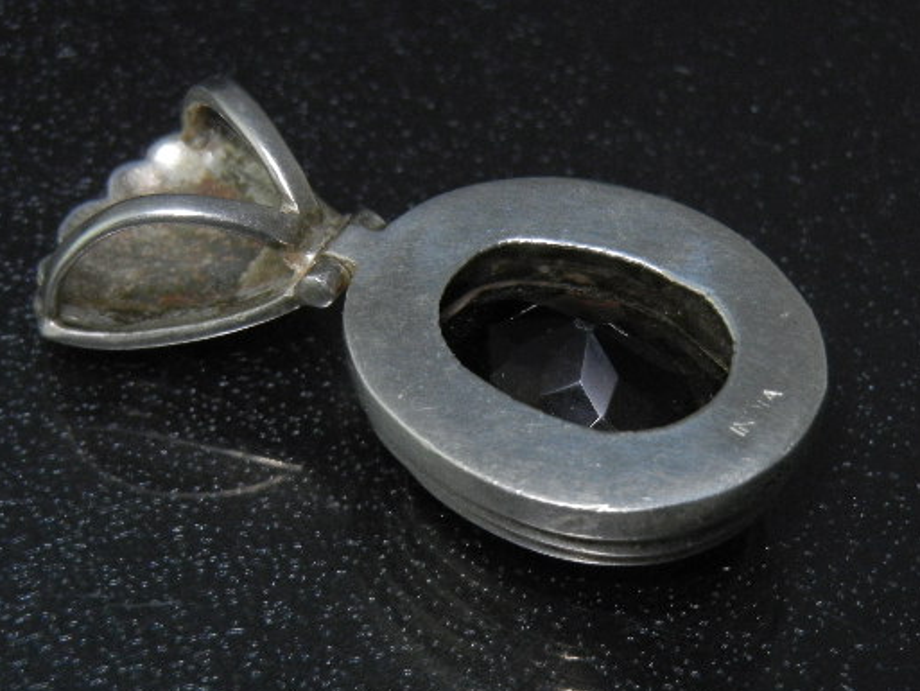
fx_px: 2552
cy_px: 386
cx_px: 513
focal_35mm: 96
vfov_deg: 15.4
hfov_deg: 20.4
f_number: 8.6
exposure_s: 1/30
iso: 800
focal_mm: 13.9
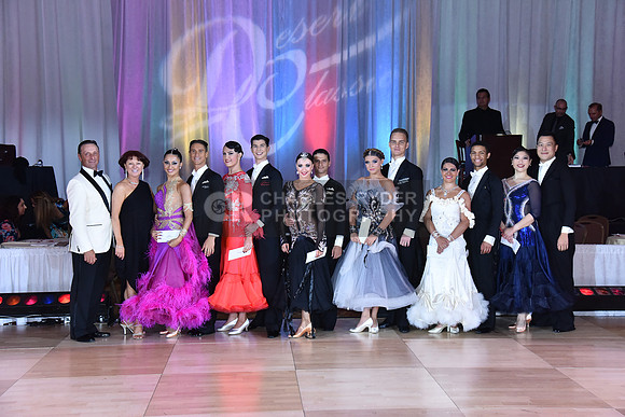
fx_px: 833
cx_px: 312
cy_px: 208
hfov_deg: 41.1
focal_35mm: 48
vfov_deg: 28.1
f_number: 5.6
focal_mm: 48
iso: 2000
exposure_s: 1/250
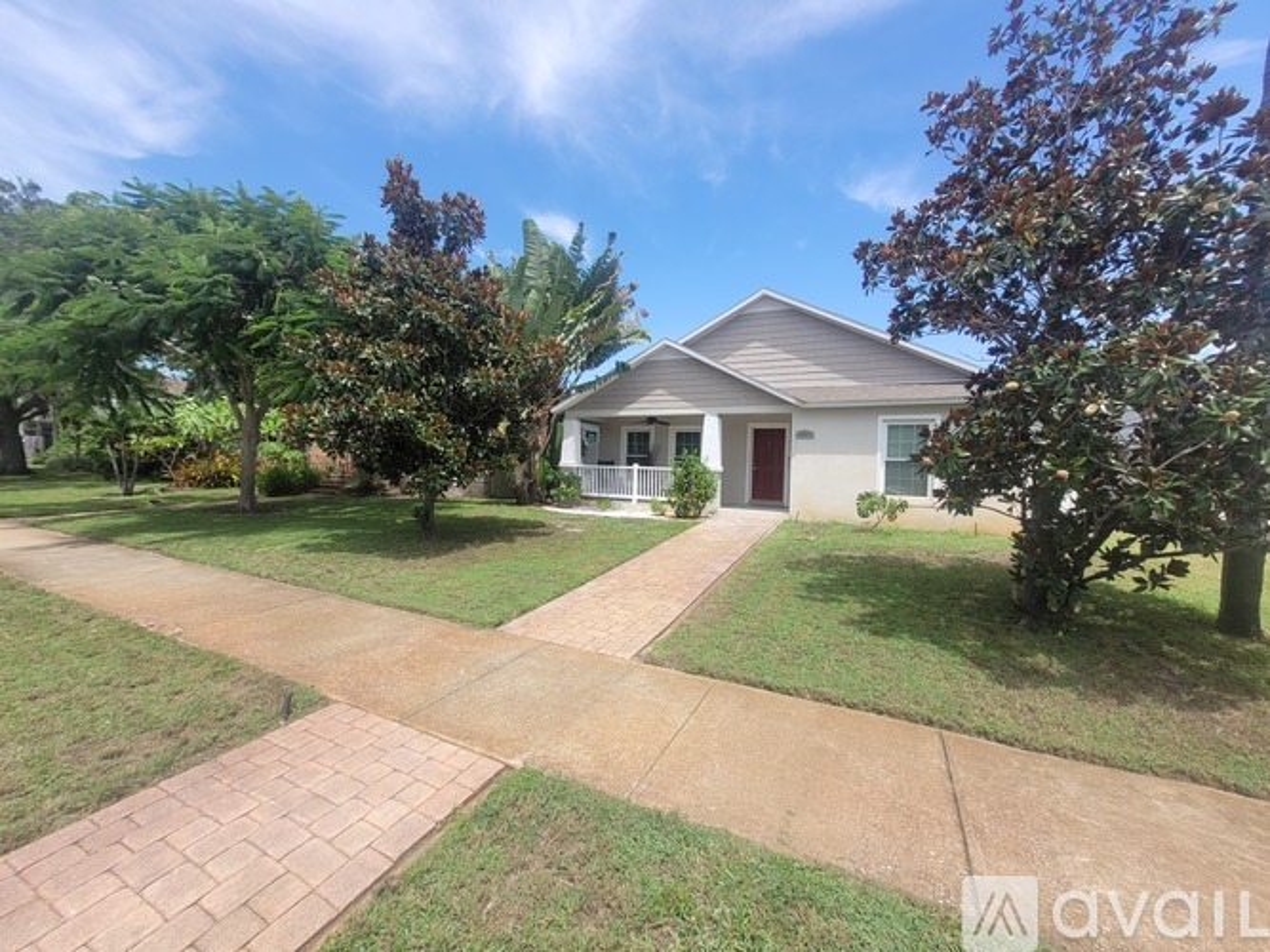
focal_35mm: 13
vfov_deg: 89.9
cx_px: 635
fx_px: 477
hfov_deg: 106.2
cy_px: 476
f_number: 2.2
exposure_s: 1/992
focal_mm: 1.74
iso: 40
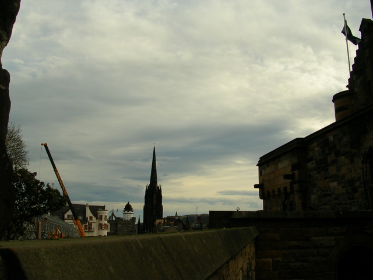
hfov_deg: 49.0
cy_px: 140
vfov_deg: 37.7
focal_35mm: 38
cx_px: 186
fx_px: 409
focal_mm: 5.8
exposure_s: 1/307
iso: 50
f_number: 5.6
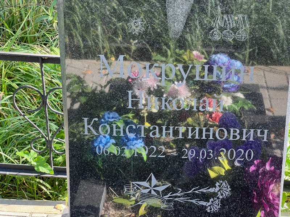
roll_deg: -0.5
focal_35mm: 77
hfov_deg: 25.3
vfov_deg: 19.1
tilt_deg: -28.0
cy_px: 108
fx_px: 645
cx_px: 145
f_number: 2.8
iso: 64
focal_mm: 9
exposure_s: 1/99
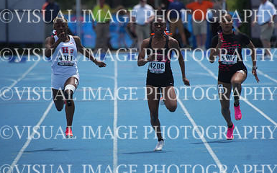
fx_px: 4639
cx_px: 138
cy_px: 74
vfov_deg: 2.1
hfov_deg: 3.4
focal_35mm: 615
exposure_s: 1/2000
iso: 320
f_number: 5.6
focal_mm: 400
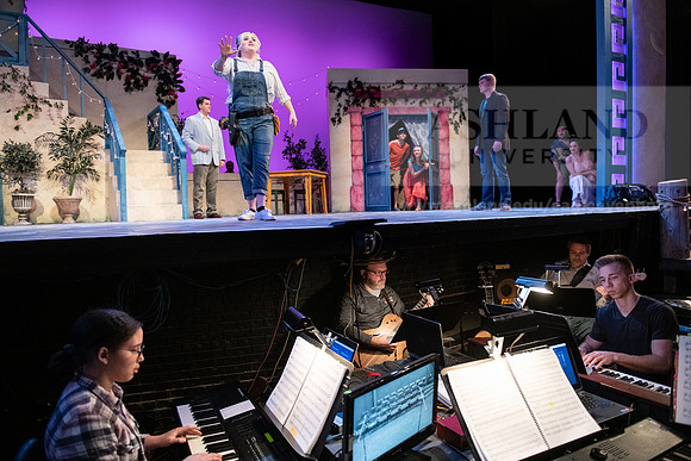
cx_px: 346
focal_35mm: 24
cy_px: 230
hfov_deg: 73.7
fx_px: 461
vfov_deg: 53.2
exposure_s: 1/250
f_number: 2.8
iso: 4000
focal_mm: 24
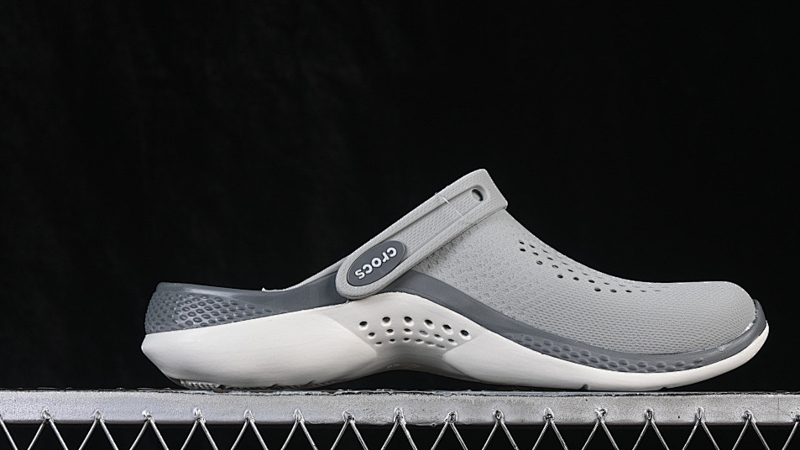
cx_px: 450
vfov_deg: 13.6
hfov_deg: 23.9
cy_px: 201
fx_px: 1888
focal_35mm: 89
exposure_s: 1/80
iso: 160
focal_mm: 50
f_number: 8
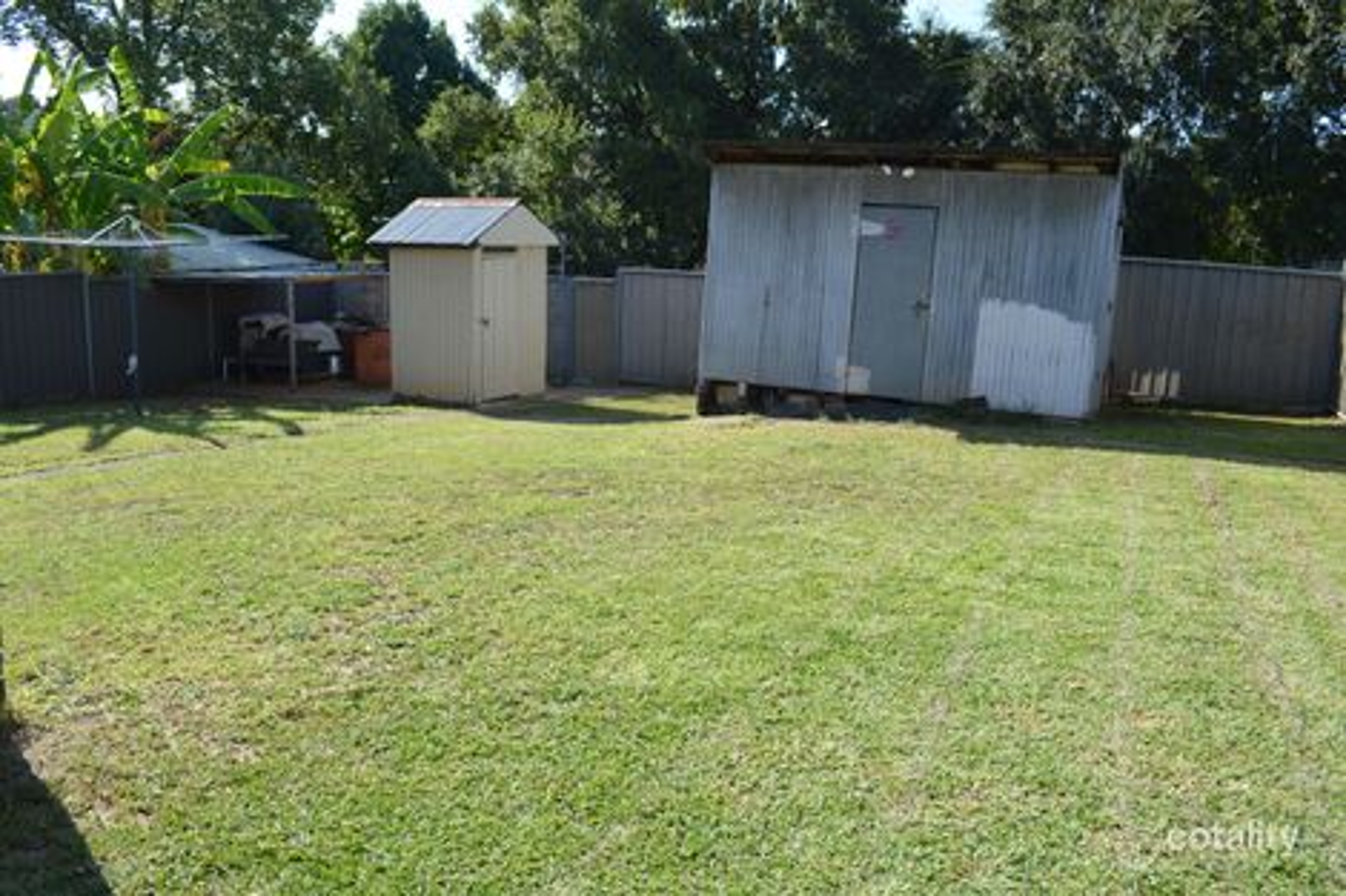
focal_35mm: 27
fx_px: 1009
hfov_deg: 67.4
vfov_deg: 47.9
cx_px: 673
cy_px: 448
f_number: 6.3
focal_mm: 18
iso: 100
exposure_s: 1/160
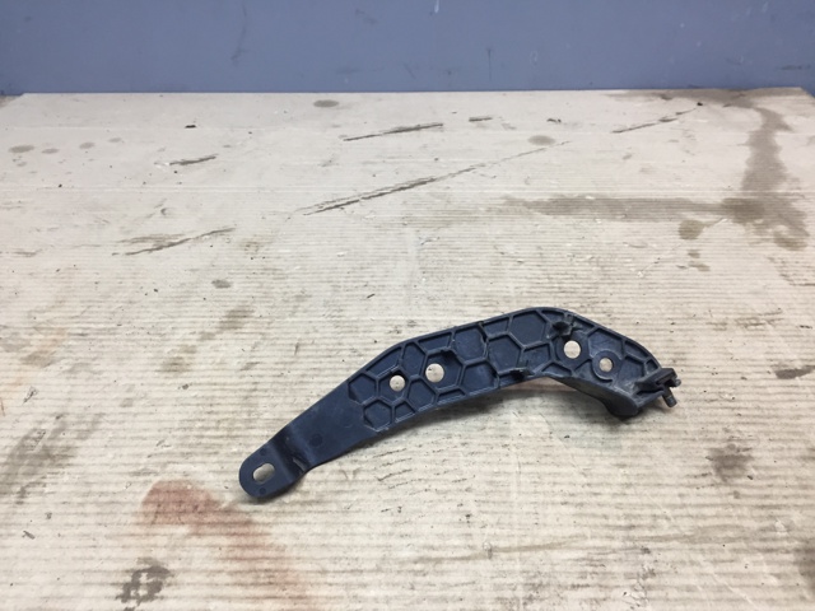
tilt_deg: -31.8
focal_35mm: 29
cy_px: 306
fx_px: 683
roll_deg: -2.2
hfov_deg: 61.7
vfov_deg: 48.2
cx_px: 408
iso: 64
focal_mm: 4.15
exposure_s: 1/33
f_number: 2.2
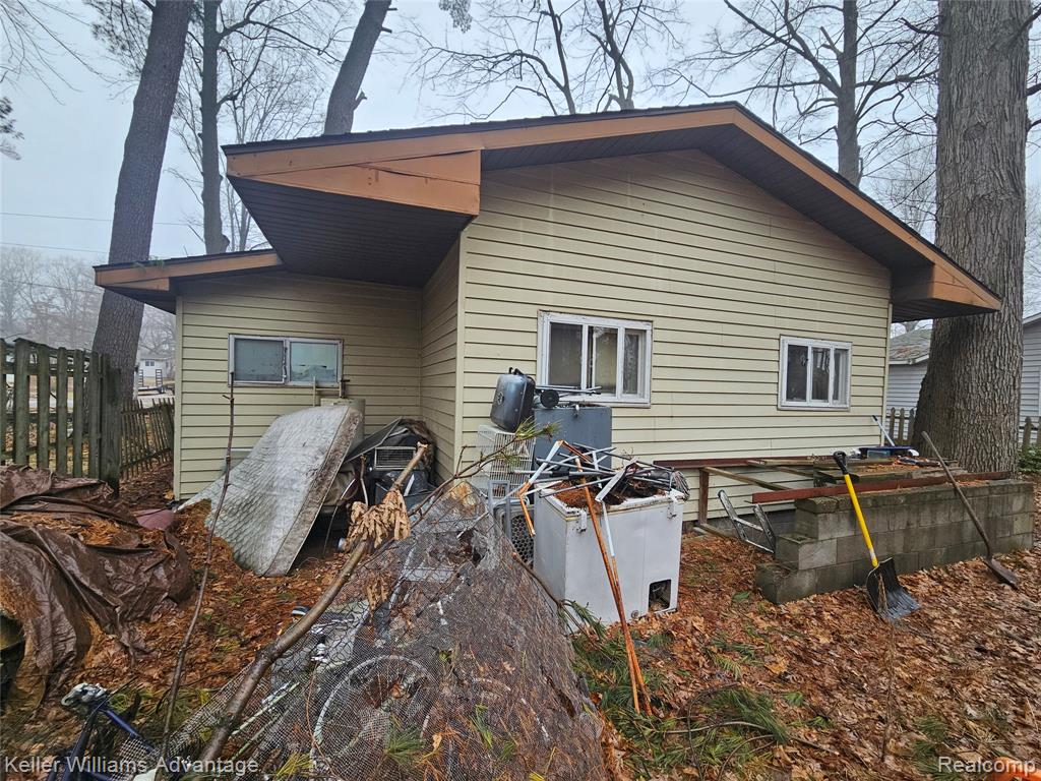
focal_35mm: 13
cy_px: 390
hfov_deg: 106.2
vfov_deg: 89.9
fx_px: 391
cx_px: 520
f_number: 2.2
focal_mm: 2.2
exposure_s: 1/276
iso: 64
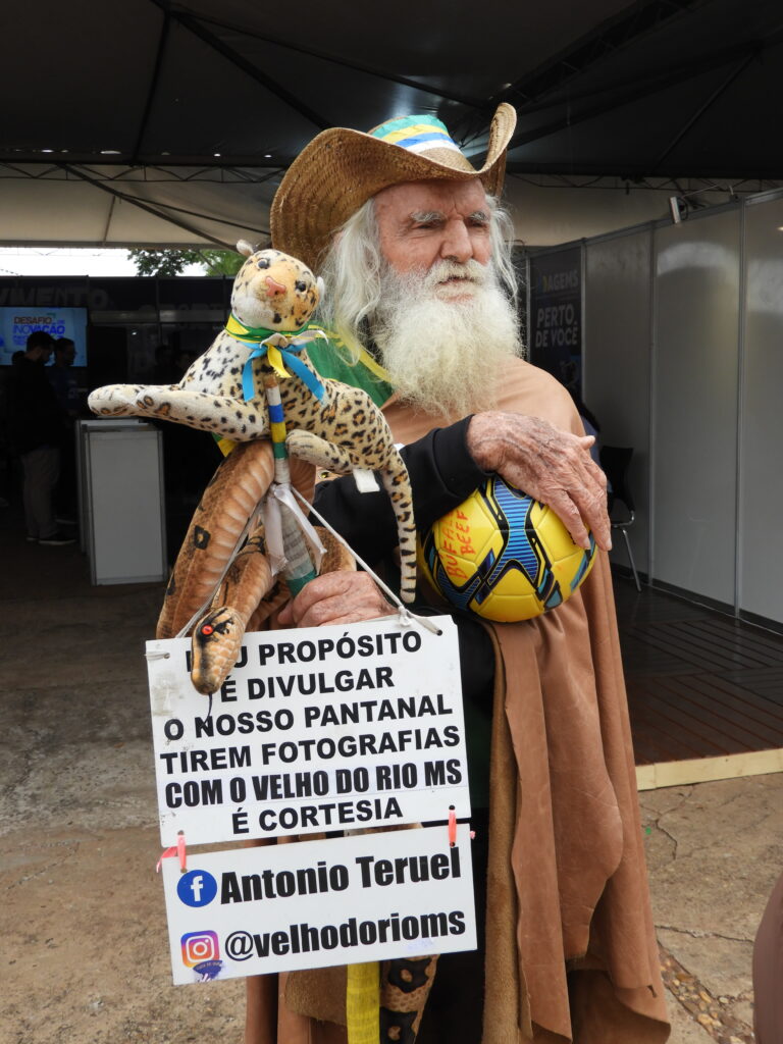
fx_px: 1206
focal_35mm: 40
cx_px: 392
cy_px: 522
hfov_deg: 36.0
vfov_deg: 46.8
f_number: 3.8
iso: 100
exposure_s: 1/200
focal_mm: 7.2
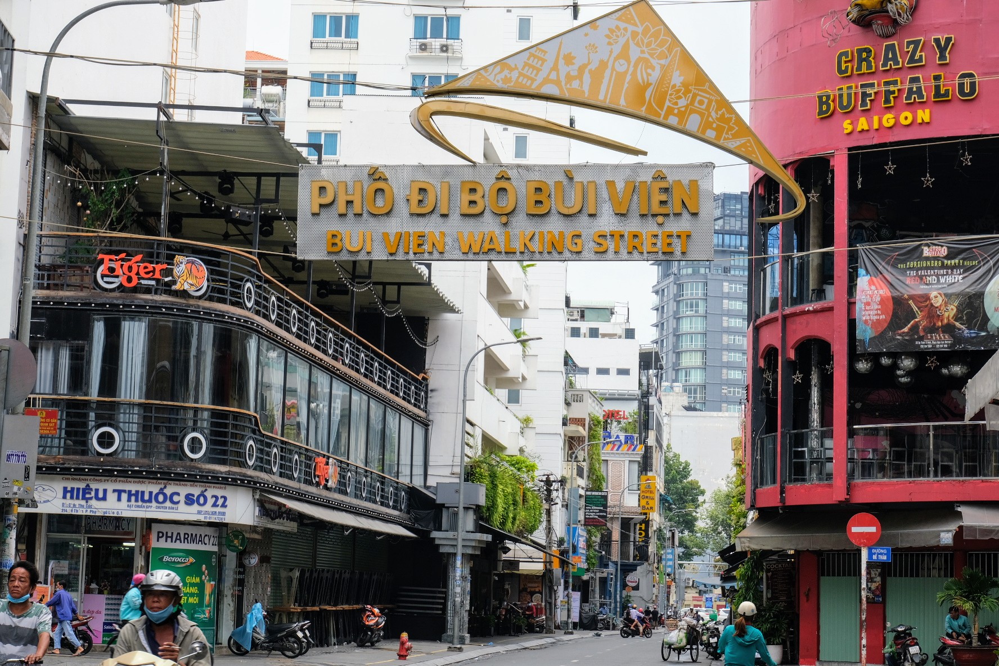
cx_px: 500
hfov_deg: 29.7
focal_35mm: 68
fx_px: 1887
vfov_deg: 20.0
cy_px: 333
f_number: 8
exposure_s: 1/250
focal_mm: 45
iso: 320
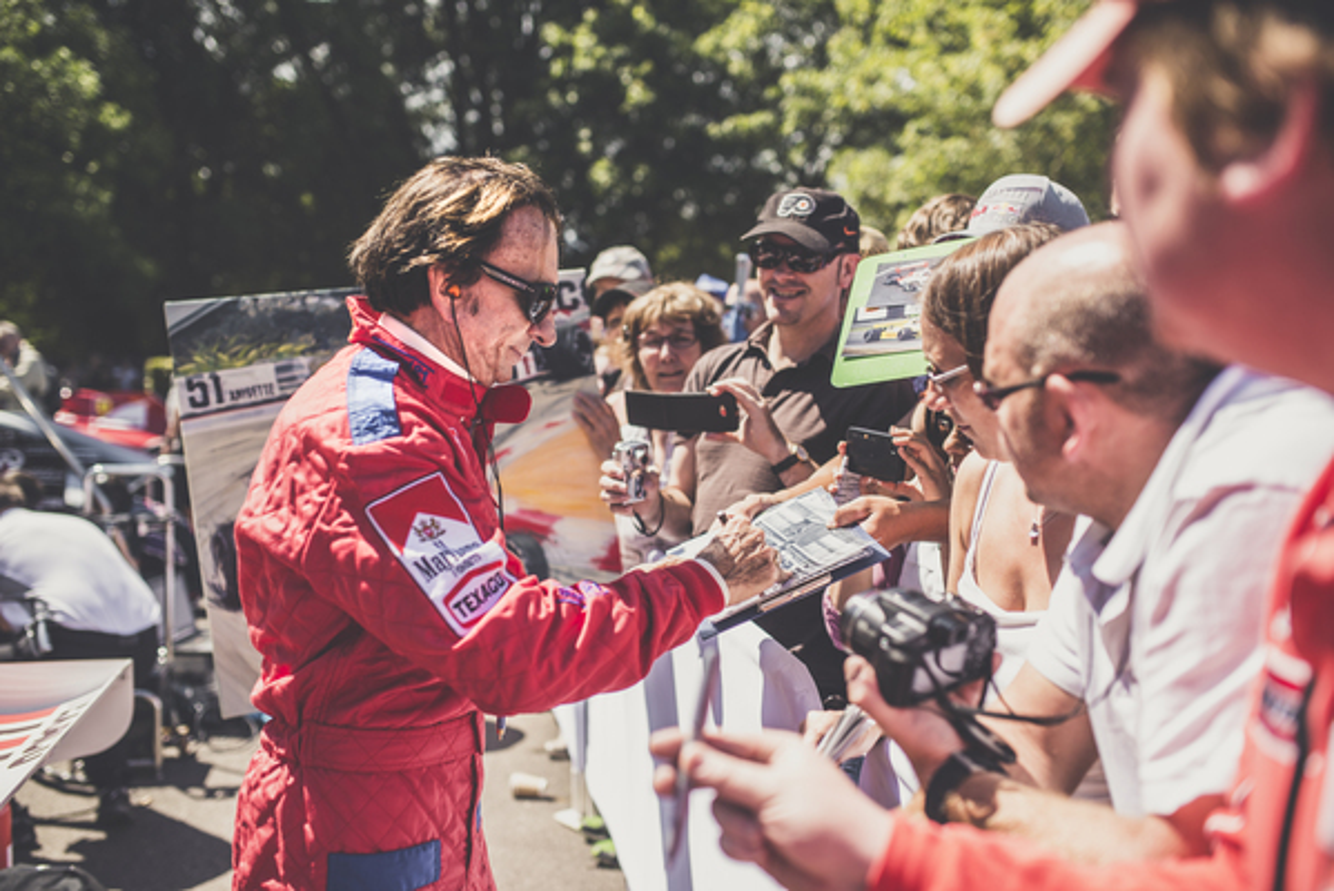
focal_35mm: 35
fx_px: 1298
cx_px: 667
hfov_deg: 54.4
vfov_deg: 37.9
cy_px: 446
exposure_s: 1/1600
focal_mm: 35
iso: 50
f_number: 2.2
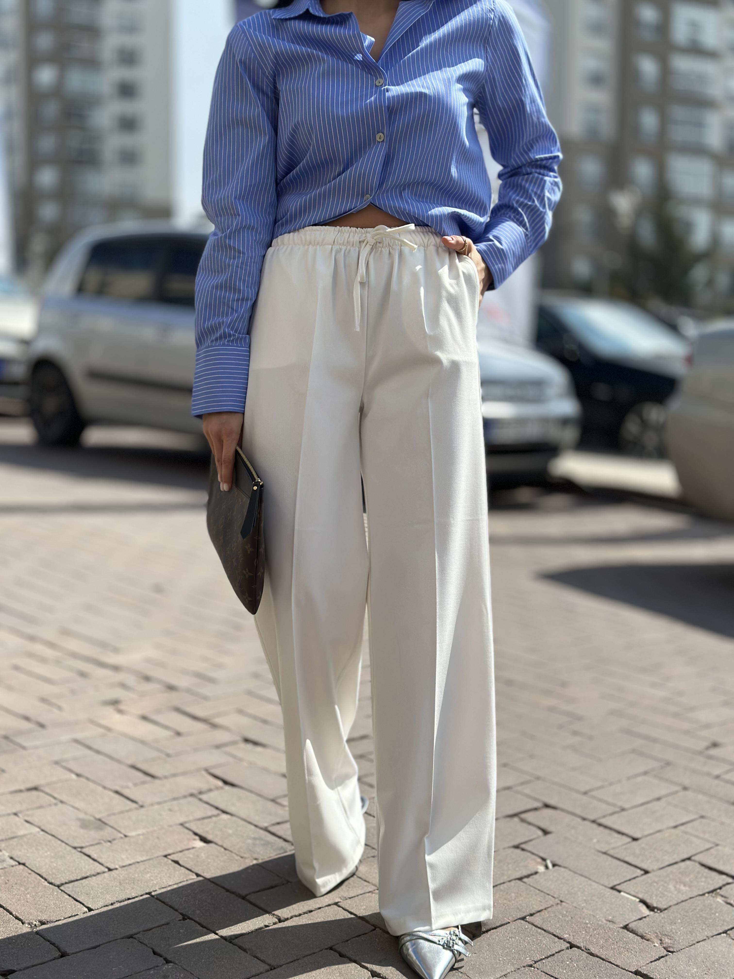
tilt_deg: -3.7
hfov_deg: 30.3
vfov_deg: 39.7
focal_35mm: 48
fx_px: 1357
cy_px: 490
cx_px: 367
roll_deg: -0.4
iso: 100
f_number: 1.78
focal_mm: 6.86
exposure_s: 1/6211
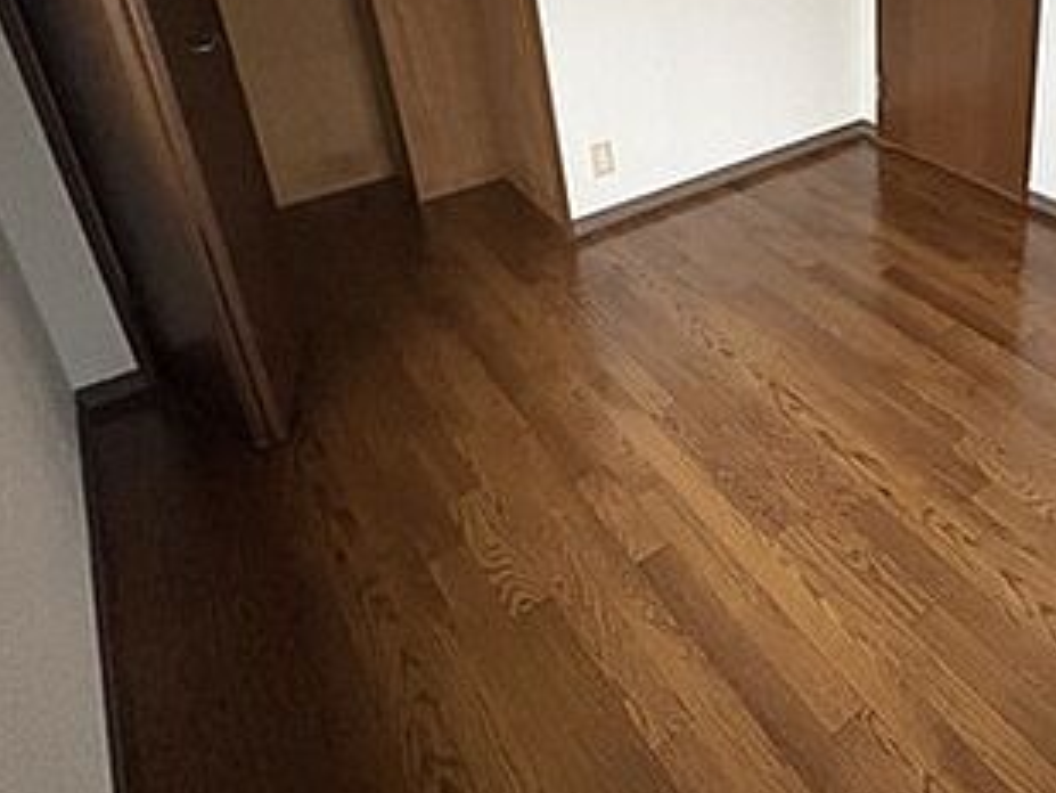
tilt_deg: -22.1
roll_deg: +0.5
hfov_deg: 55.6
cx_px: 895
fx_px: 885
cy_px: 109
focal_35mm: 29
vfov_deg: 44.7
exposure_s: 1/60
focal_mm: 2.22
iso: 800
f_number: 2.2
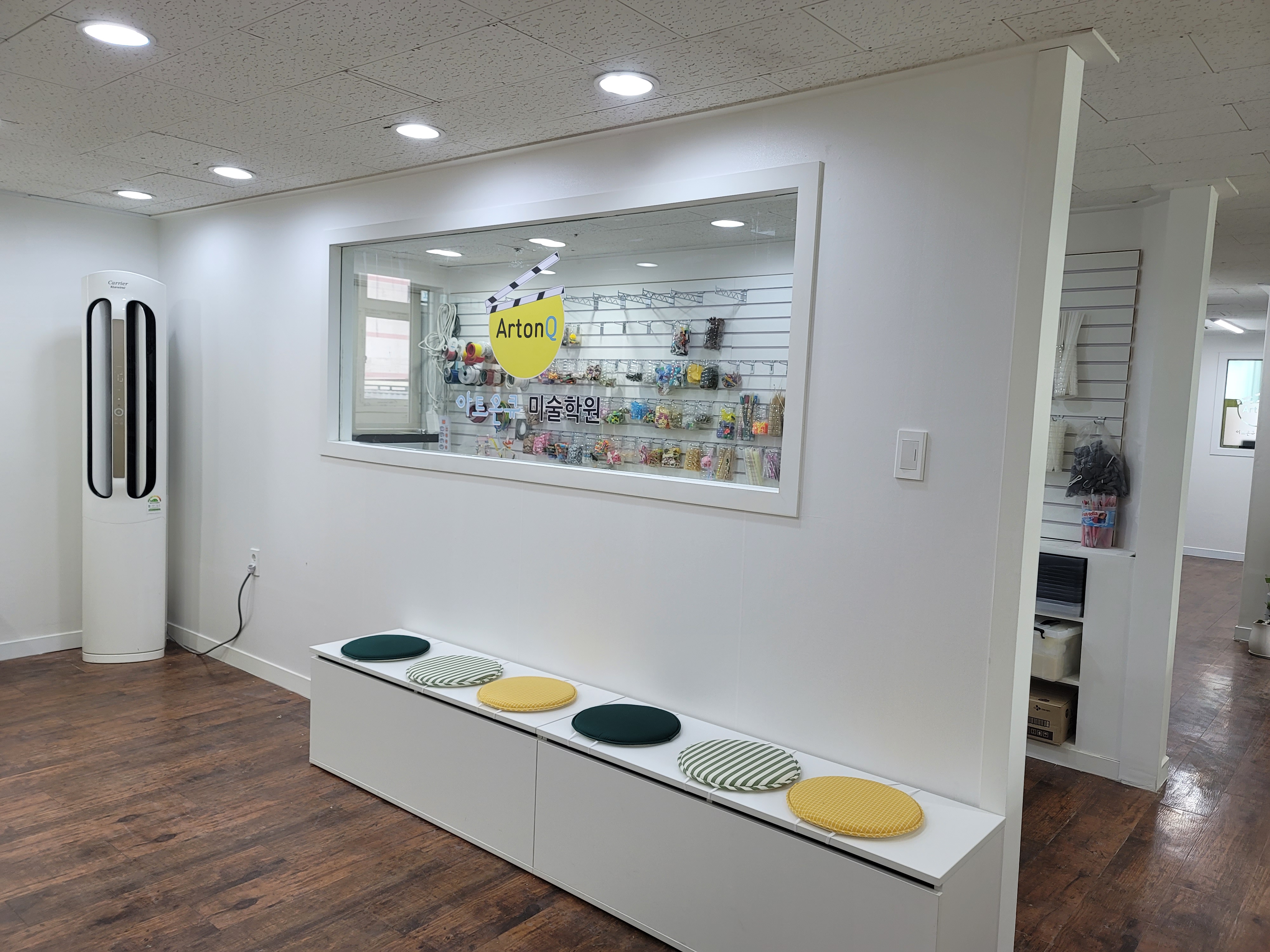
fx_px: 917
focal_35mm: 25
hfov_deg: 69.4
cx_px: 635
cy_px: 476
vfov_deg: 54.9
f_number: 1.8
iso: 160
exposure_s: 1/120
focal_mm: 7
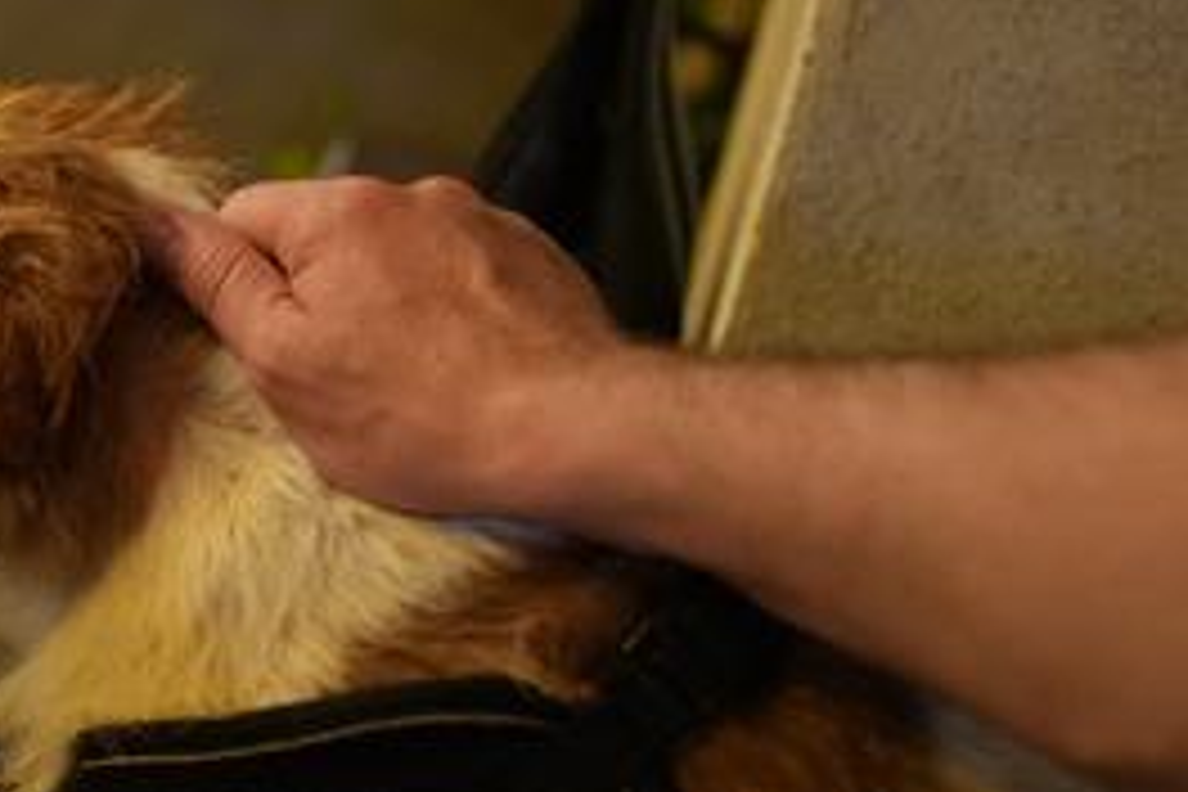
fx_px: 3498
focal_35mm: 106
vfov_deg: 12.9
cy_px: 403
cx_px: 40
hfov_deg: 18.8
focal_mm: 35
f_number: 2
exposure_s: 1/160
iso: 8000
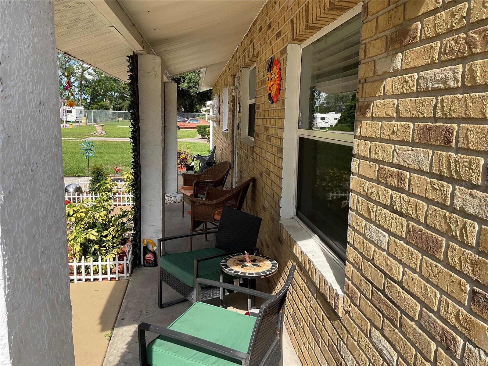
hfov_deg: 61.7
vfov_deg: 48.2
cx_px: 244
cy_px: 183
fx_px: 409
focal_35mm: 29
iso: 16
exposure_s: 1/1098
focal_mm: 3
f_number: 1.8
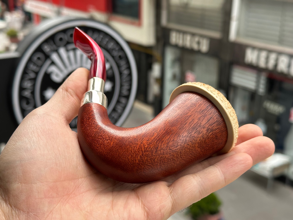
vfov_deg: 30.3
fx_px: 406
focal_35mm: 48
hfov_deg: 39.7
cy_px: 110
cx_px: 146
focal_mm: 6.86
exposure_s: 1/843
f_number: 1.78
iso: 64
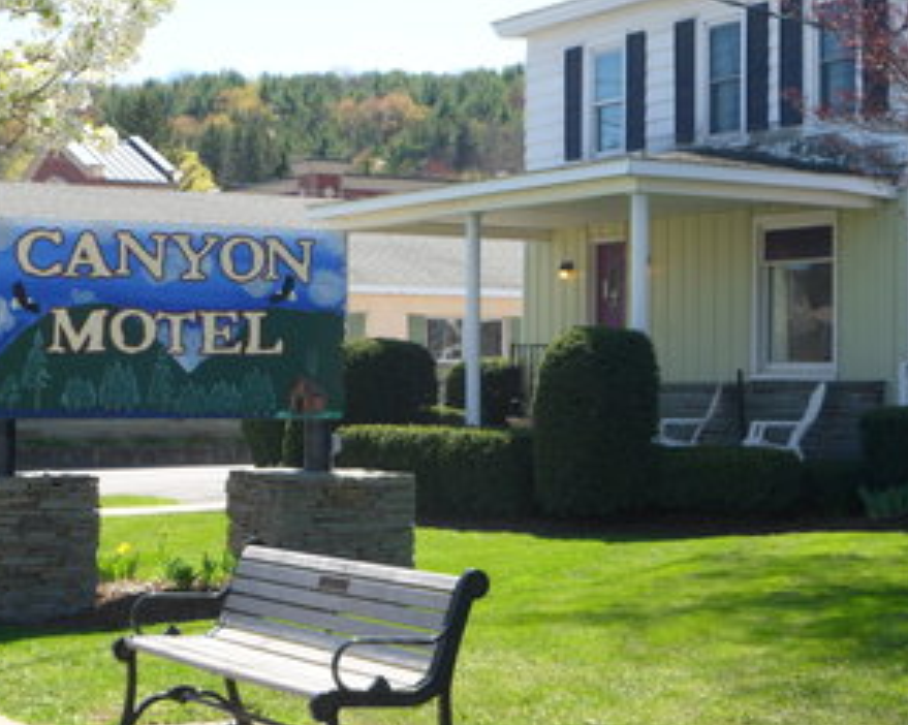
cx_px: 403
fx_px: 2336
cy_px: 369
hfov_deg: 22.0
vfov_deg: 17.6
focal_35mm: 87
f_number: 4.7
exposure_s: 1/180
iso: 80
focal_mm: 10.6
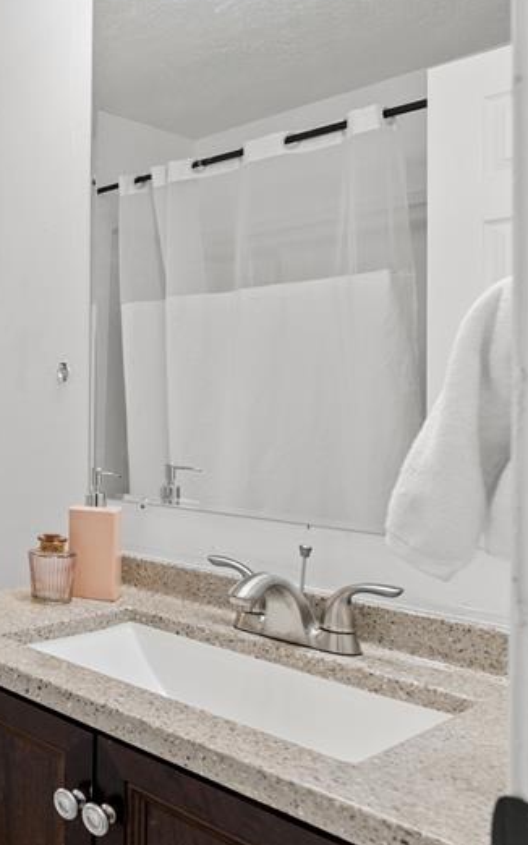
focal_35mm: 32
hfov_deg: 29.4
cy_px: 424
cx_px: -202
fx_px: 737
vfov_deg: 59.7
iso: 400
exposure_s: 1/10
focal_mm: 16
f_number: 8
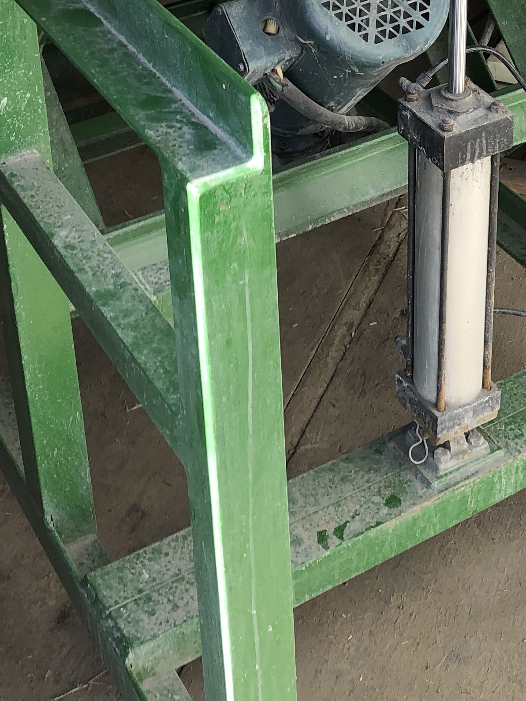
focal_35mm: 71
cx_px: 375
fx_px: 1438
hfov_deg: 20.6
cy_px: -6
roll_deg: +1.9
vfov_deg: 25.9
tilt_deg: -25.7
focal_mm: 3.99
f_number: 1.8
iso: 20
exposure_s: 1/187
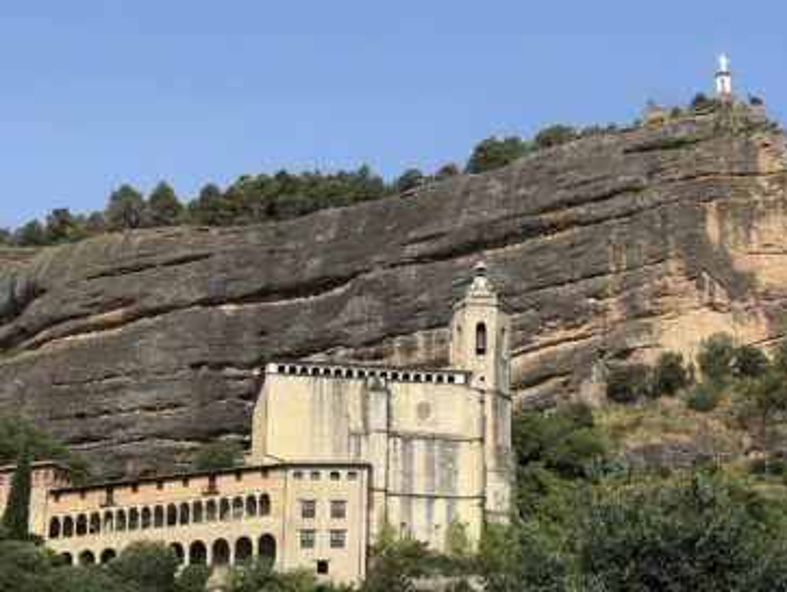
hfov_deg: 23.0
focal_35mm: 85
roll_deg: -0.4
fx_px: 1934
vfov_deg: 17.4
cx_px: 400
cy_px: 292
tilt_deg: +20.2
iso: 32
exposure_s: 1/558
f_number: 2.8
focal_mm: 9
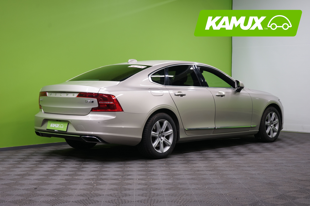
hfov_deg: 33.4
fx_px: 517
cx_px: 155
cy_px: 103
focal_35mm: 60
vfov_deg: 22.6
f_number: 5
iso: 640
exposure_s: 1/50
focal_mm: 60
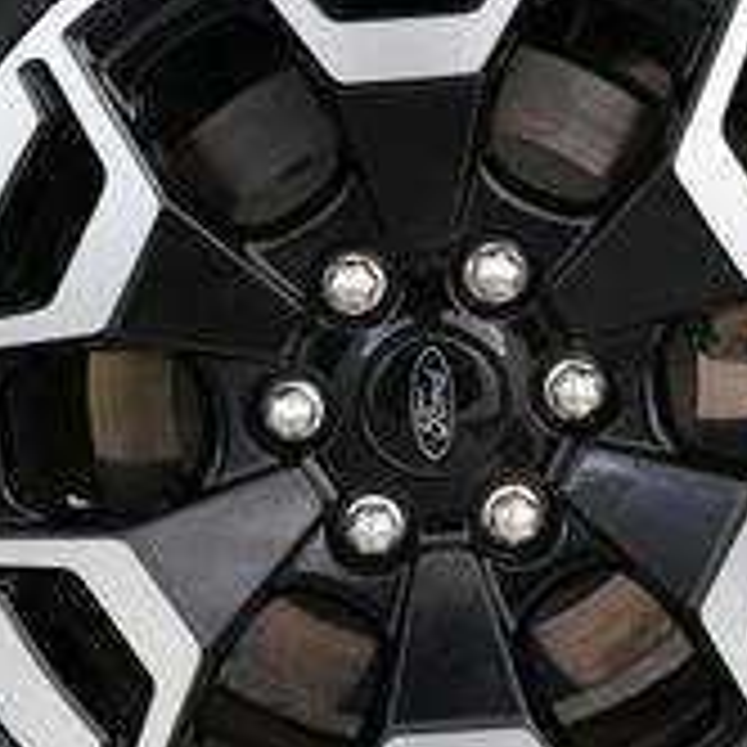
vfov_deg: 21.1
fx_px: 2002
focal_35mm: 82
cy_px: 418
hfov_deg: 21.1
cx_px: 450
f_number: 2.8
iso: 4000
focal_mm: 25
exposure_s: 1/160
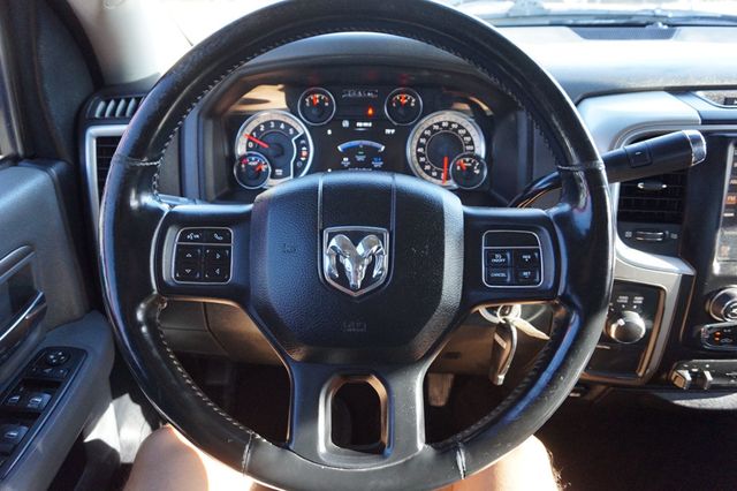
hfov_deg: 73.8
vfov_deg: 53.1
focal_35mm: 24
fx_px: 491
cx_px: 368
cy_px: 246
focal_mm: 16
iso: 1250
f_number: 4
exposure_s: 1/160
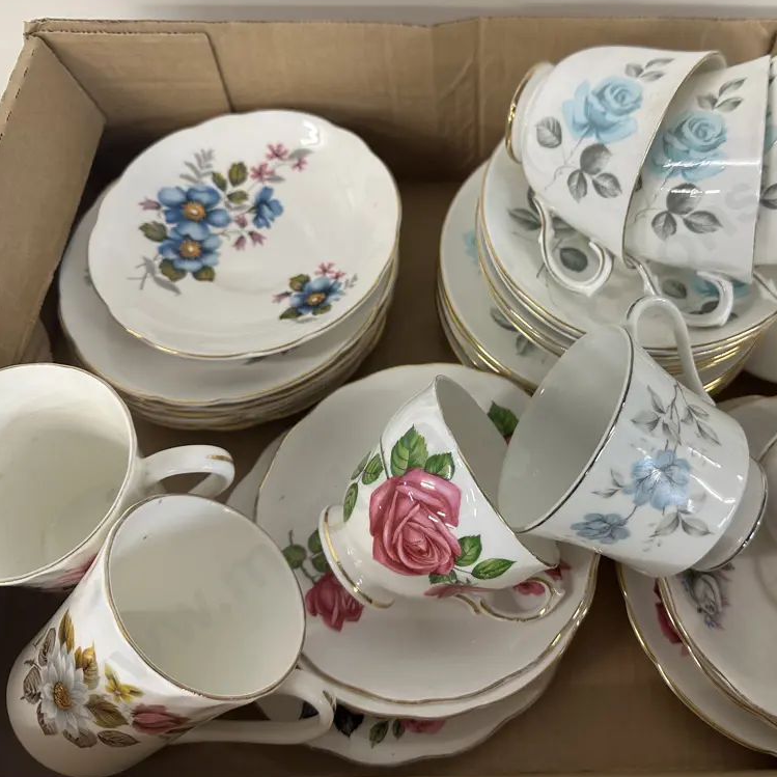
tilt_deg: -63.0
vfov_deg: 55.6
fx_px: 736
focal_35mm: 29
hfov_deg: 54.9
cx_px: 495
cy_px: 389
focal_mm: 6.86
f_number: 1.78
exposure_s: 1/100
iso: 200
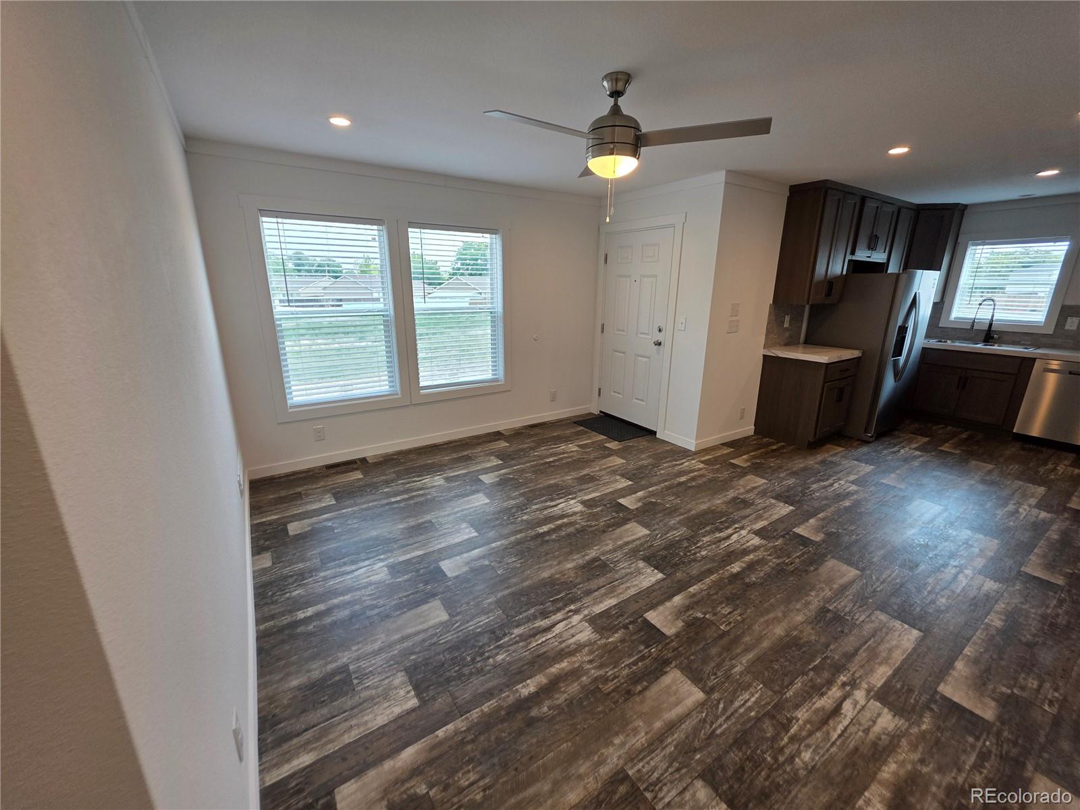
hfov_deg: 106.2
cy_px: 405
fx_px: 406
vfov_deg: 89.9
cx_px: 540
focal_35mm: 13
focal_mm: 2.2
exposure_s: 1/120
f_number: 1.9
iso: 64
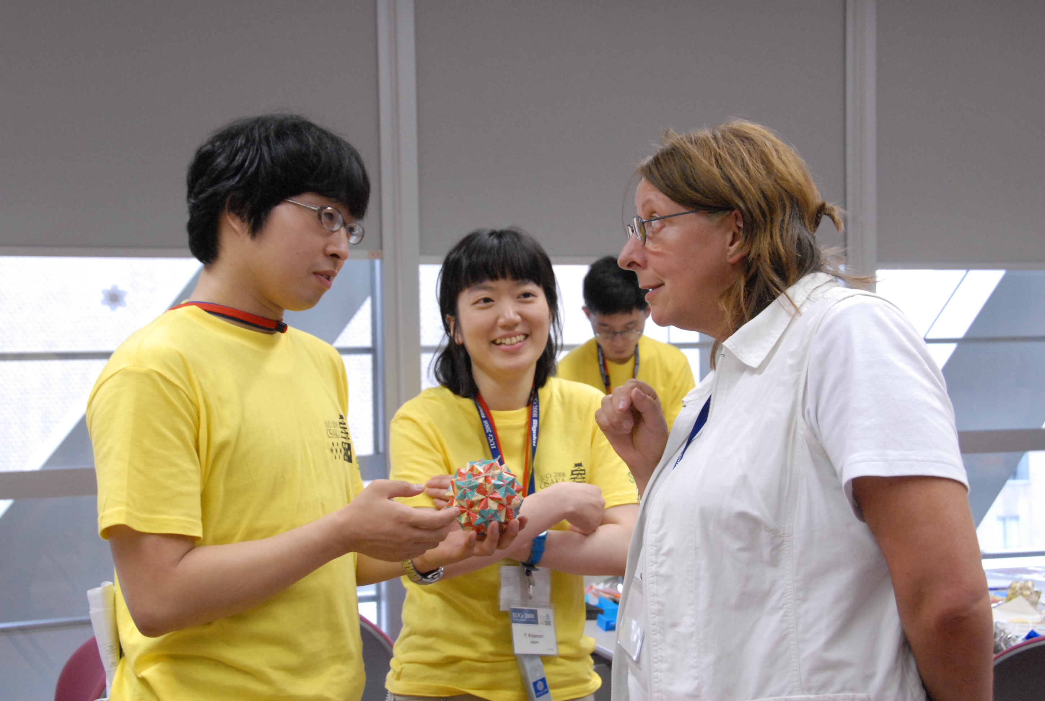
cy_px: 350
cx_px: 522
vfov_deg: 25.9
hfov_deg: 37.8
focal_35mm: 52
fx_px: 1527
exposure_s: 1/60
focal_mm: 35
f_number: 6.3
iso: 1250
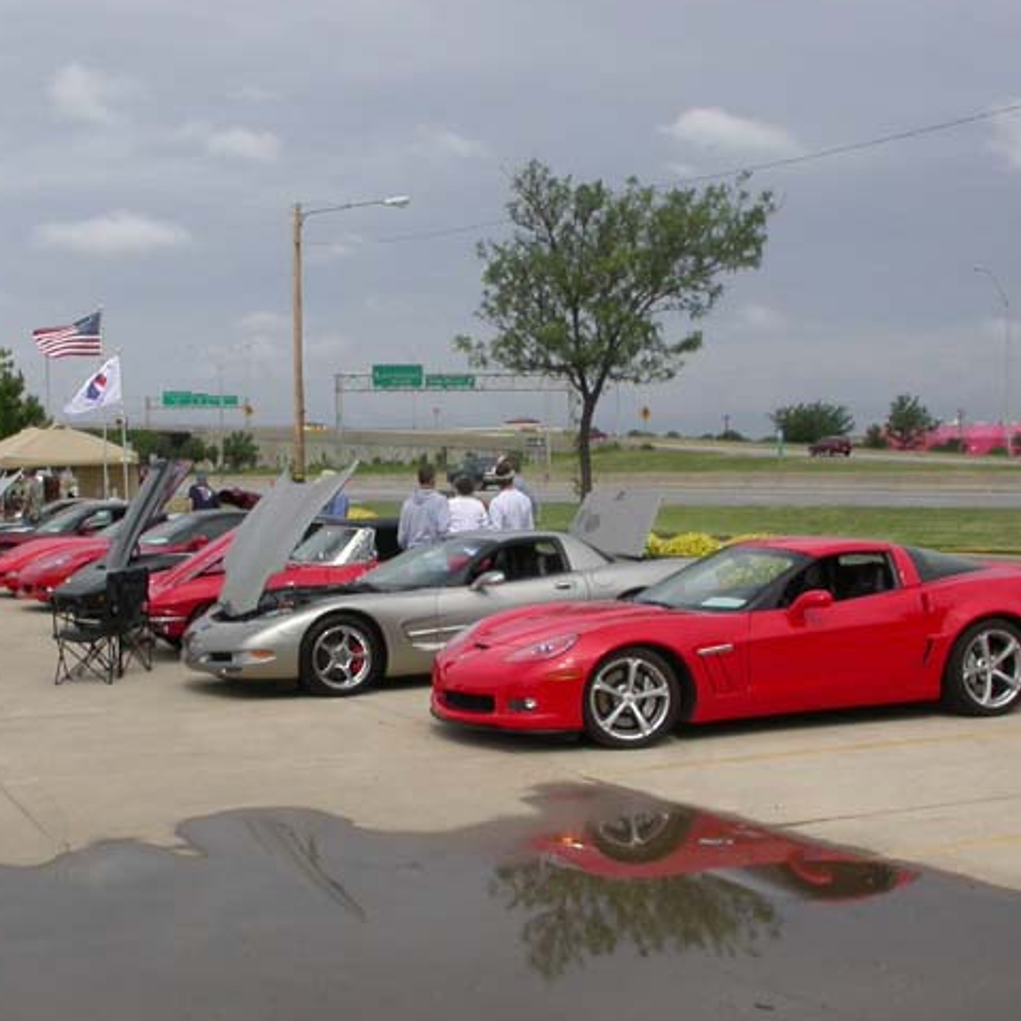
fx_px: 1869
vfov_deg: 30.6
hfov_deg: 30.5
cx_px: 447
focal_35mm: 56
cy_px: 540
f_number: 6.7
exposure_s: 1/534
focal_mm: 7.85
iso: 100
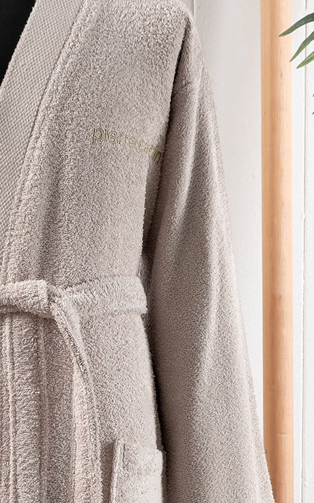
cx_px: 48
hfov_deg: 7.6
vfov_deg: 12.1
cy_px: 420
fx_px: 2355
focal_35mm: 172
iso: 160
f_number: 9
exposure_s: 1.3
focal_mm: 46.3
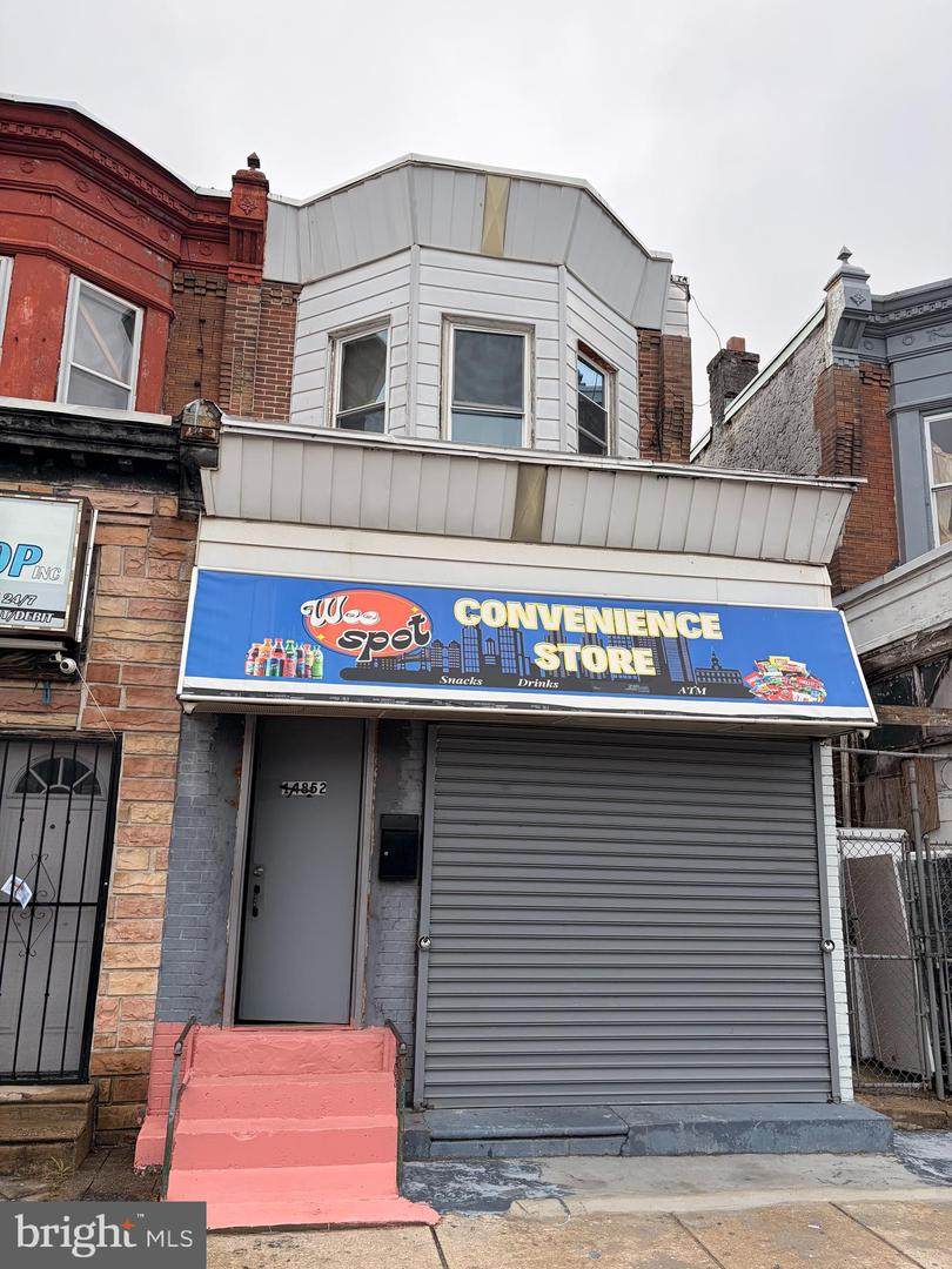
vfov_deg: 67.3
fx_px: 953
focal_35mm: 26
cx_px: 476
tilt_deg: +13.3
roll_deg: -0.9
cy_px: 634
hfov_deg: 53.1
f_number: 1.6
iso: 64
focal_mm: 5.96
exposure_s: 1/2141
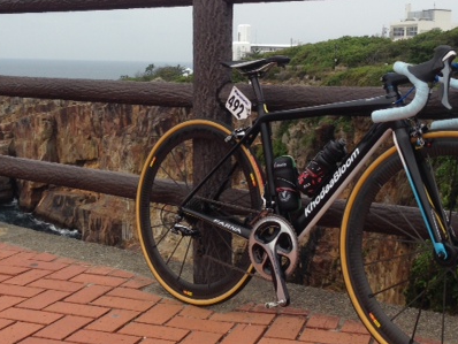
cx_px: 259
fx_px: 702
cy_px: 117
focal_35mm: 53
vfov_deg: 27.4
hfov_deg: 36.1
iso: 50
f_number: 2.4
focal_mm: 4.12
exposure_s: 1/1748
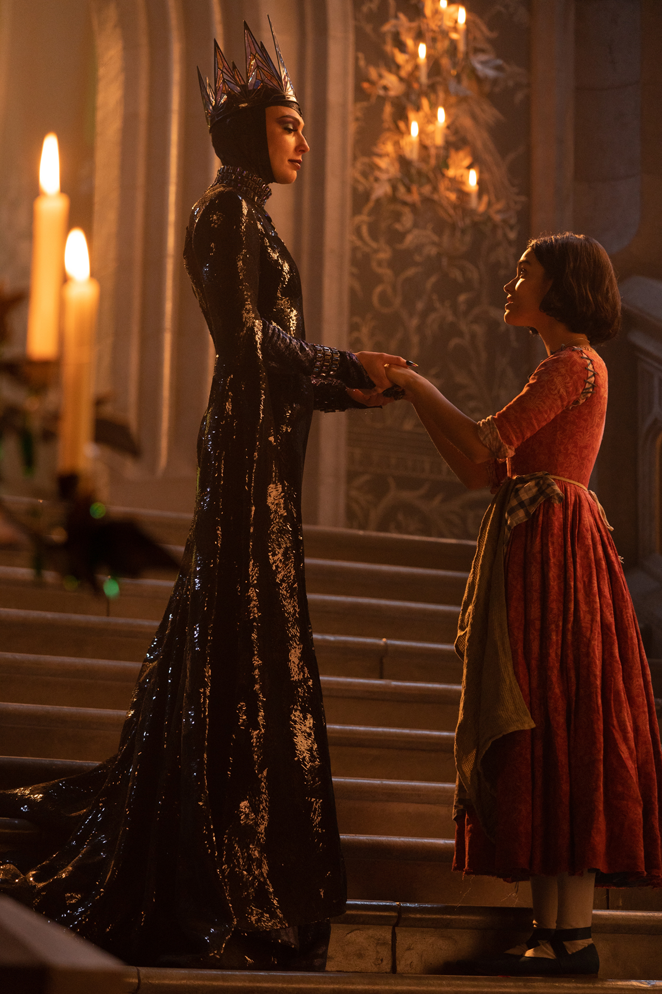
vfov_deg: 20.8
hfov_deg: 14.0
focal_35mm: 98
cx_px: 331
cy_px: 497
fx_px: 2703
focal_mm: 98
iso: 2500
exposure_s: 1/200
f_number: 3.5
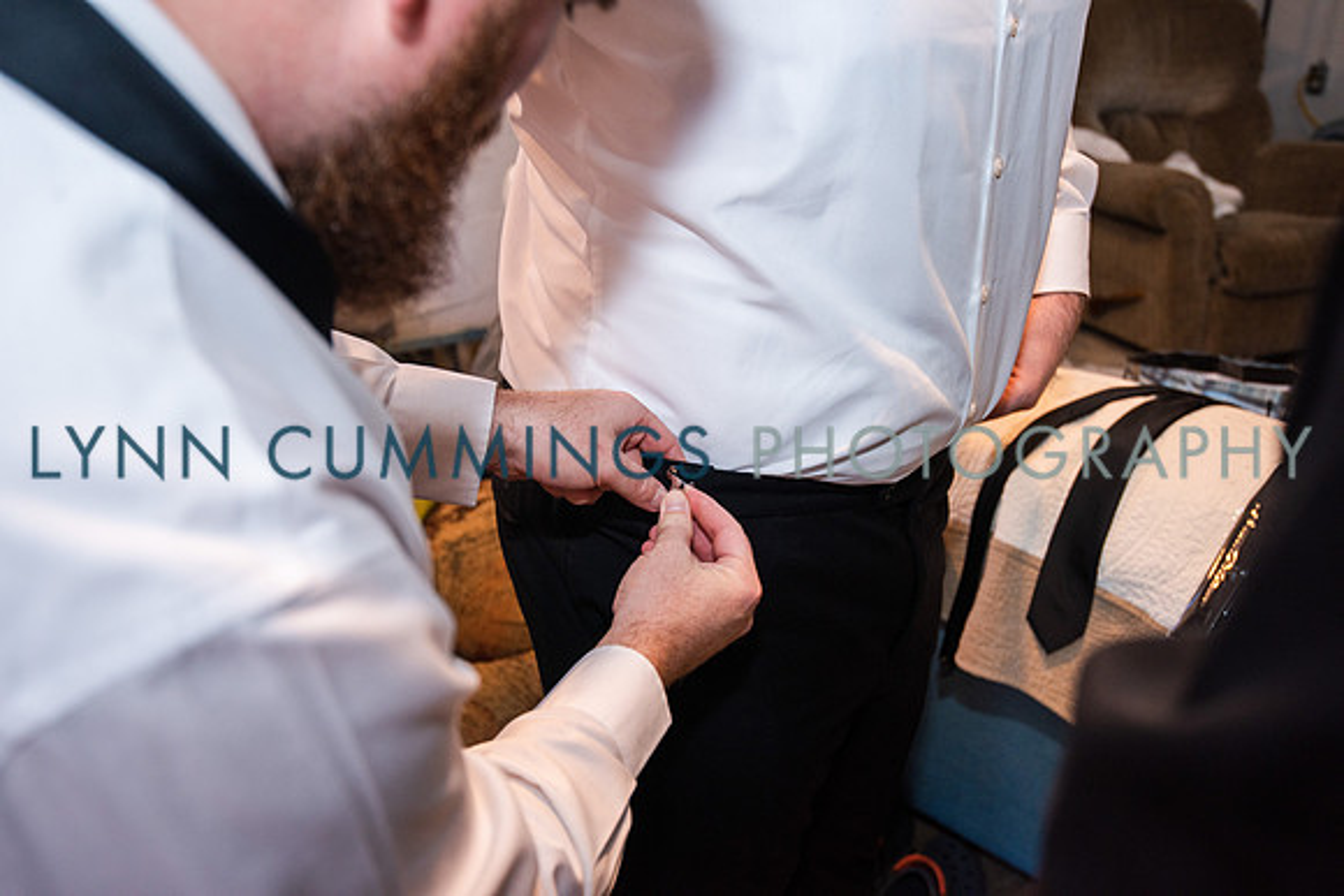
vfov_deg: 37.9
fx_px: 1307
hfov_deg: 54.4
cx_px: 672
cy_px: 448
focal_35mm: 35
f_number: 4
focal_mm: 35
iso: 640
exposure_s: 1/60
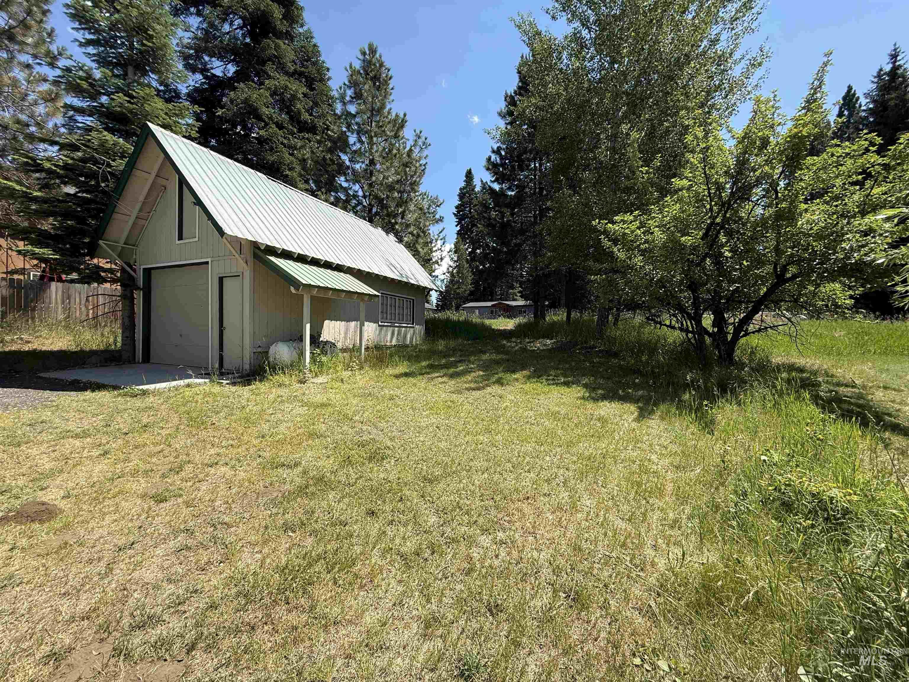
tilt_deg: -0.2
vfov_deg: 85.7
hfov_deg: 102.1
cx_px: 454
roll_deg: -0.7
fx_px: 368
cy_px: 341
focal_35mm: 14
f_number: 2.2
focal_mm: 2.22
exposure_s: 1/1145
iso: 50
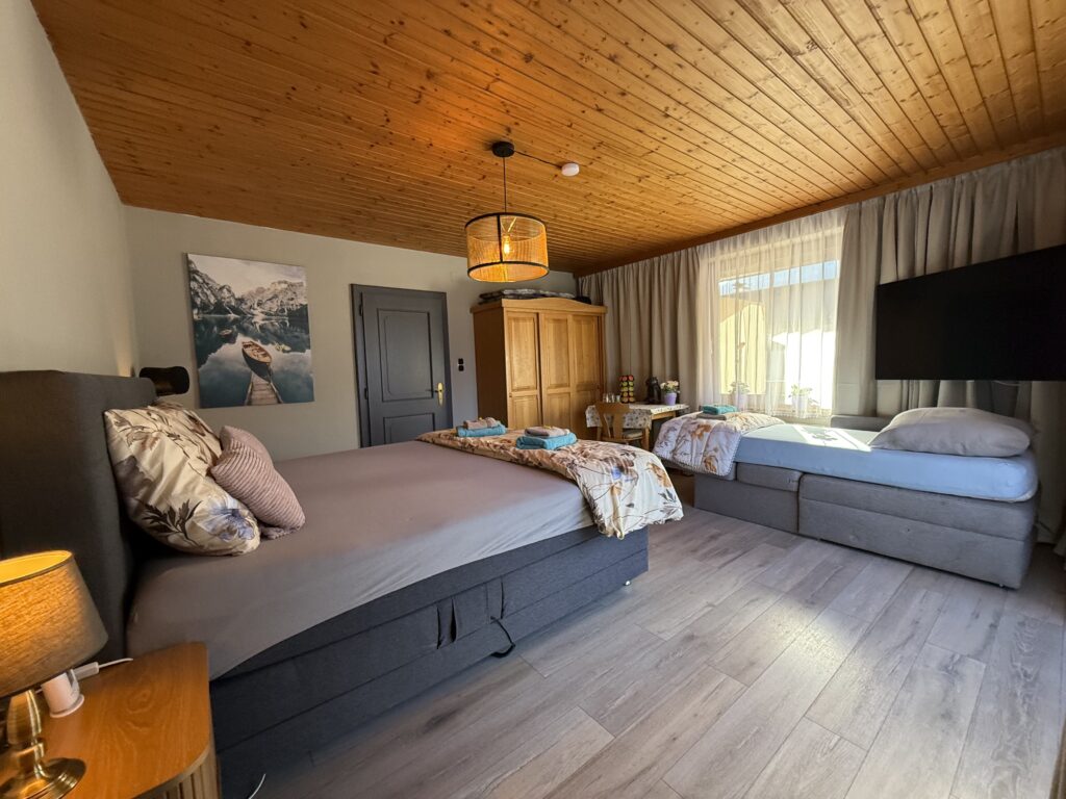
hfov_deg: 102.1
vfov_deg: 85.7
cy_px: 400
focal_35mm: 14
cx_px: 533
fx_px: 431
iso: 320
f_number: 2.2
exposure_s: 1/99
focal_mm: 2.22
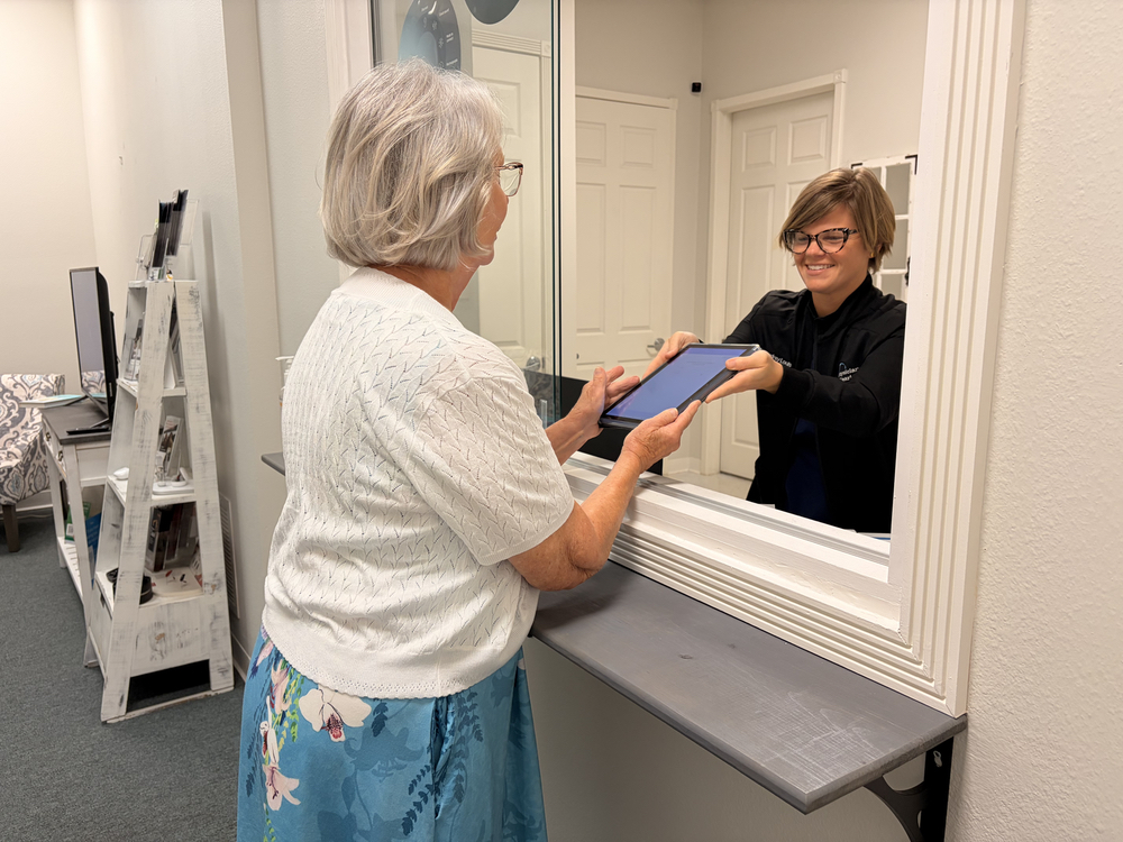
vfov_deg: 53.1
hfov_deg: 67.3
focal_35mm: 26
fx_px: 843
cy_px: 421
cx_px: 562
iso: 125
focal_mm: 5.96
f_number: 1.6
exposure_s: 1/120
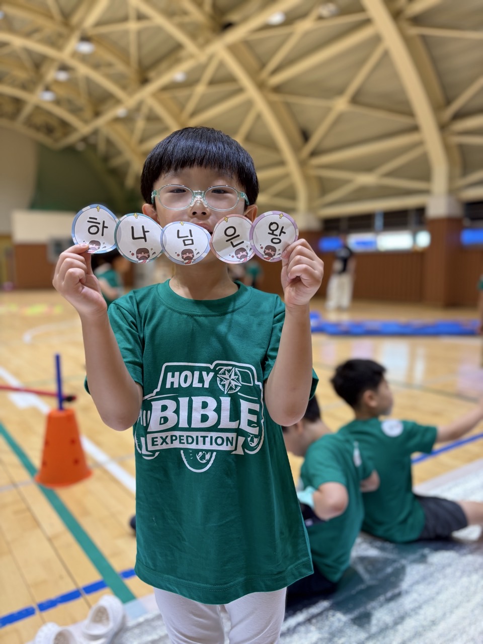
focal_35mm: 26
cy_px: 322
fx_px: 484
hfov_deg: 53.1
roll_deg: +0.7
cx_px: 242
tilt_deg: -6.4
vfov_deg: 67.3
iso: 100
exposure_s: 1/120
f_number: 1.6
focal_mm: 5.96
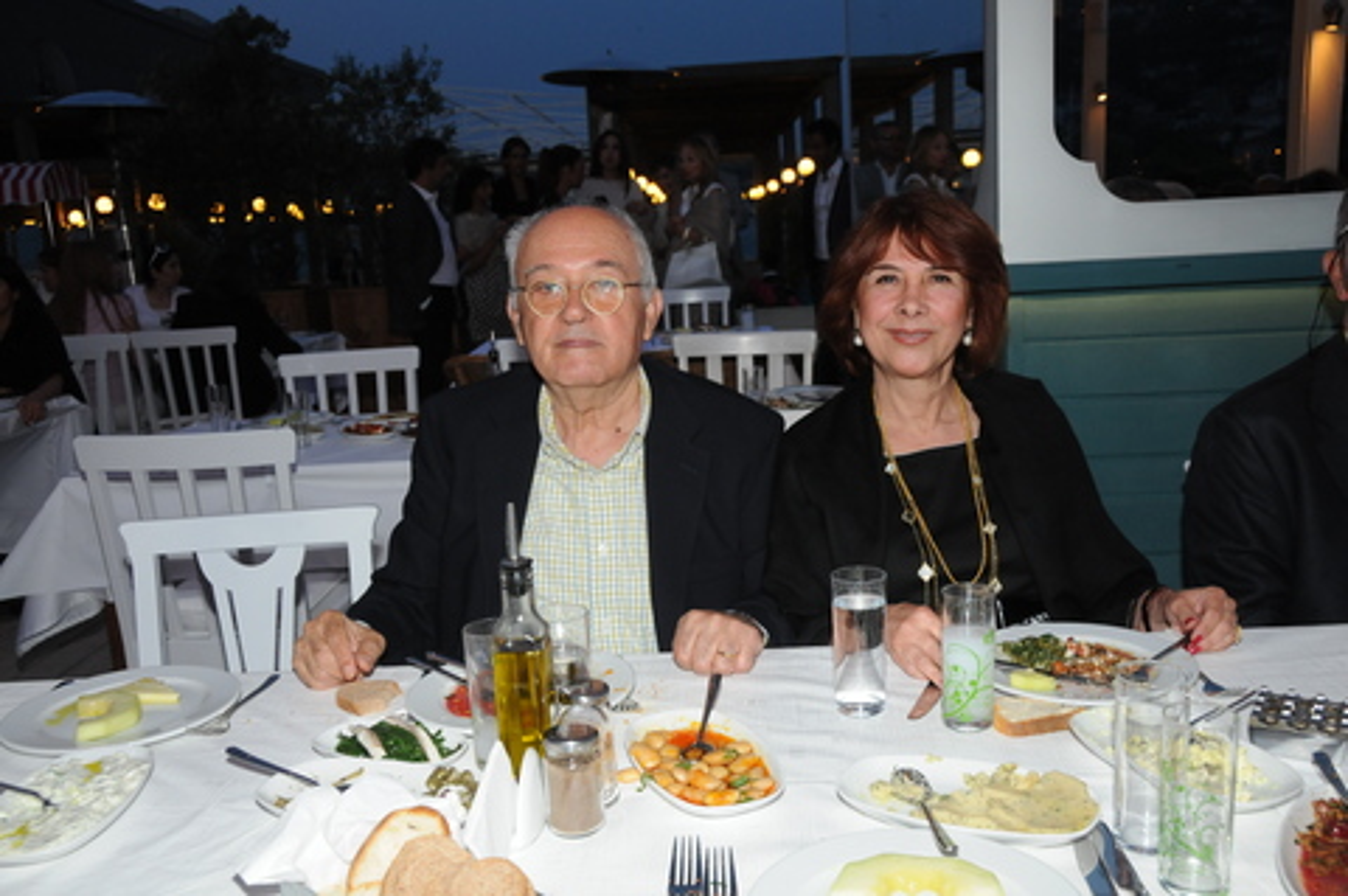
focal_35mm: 33
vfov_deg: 39.9
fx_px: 1234
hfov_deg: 57.3
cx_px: 674
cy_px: 448
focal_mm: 22
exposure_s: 1/60
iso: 800
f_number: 7.1
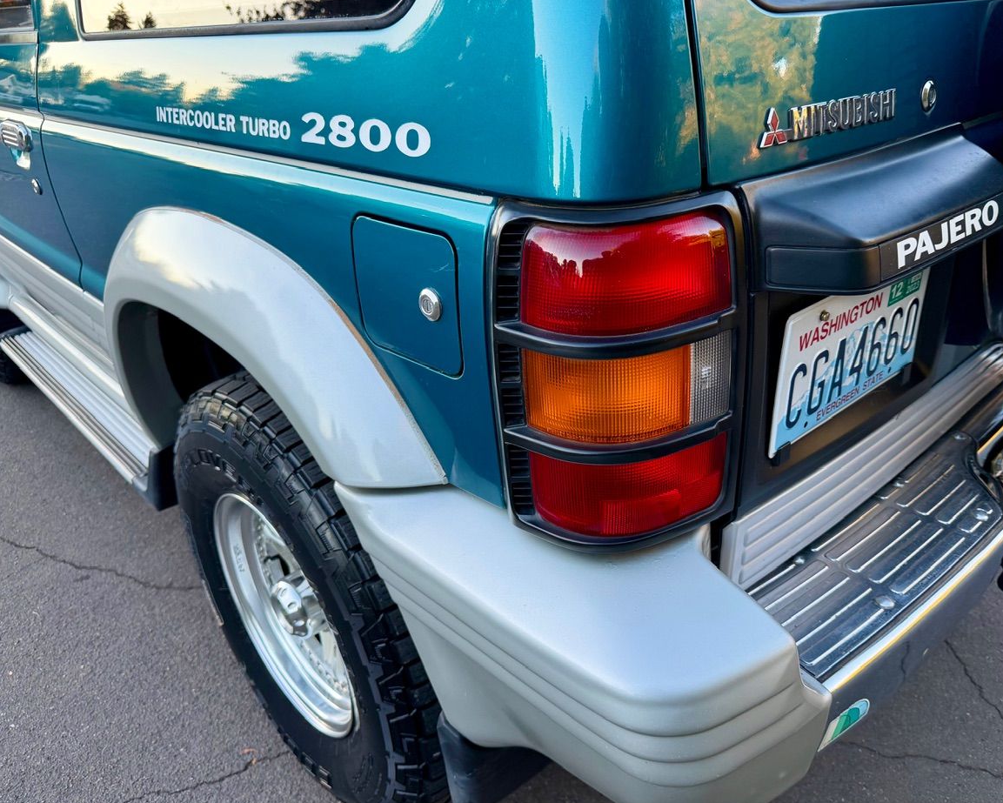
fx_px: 772
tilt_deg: -27.4
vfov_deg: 54.9
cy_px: 390
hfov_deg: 65.8
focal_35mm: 26
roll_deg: +1.3
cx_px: 556
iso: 125
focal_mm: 6.76
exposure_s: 1/200
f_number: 1.78
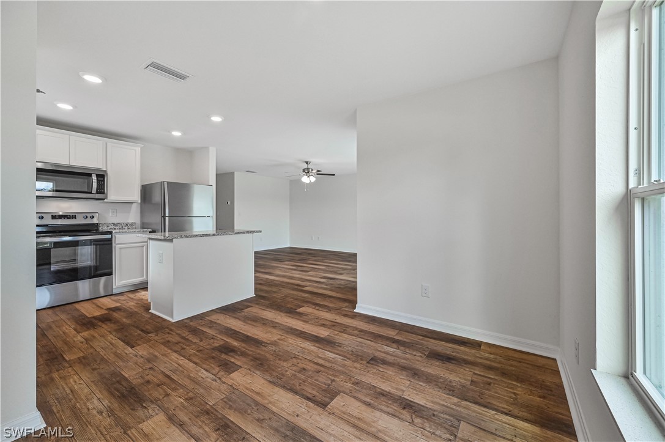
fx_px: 258
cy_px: 221
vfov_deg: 81.1
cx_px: 332
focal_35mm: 14
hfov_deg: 104.3
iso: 800
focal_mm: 14
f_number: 6.3
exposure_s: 1/125
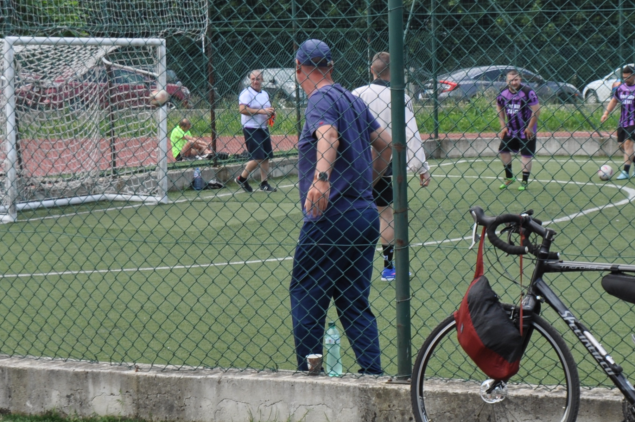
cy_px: 205
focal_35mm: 114
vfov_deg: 12.0
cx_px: 377
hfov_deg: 18.0
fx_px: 2008
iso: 200
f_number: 8
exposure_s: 1/250
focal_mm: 32
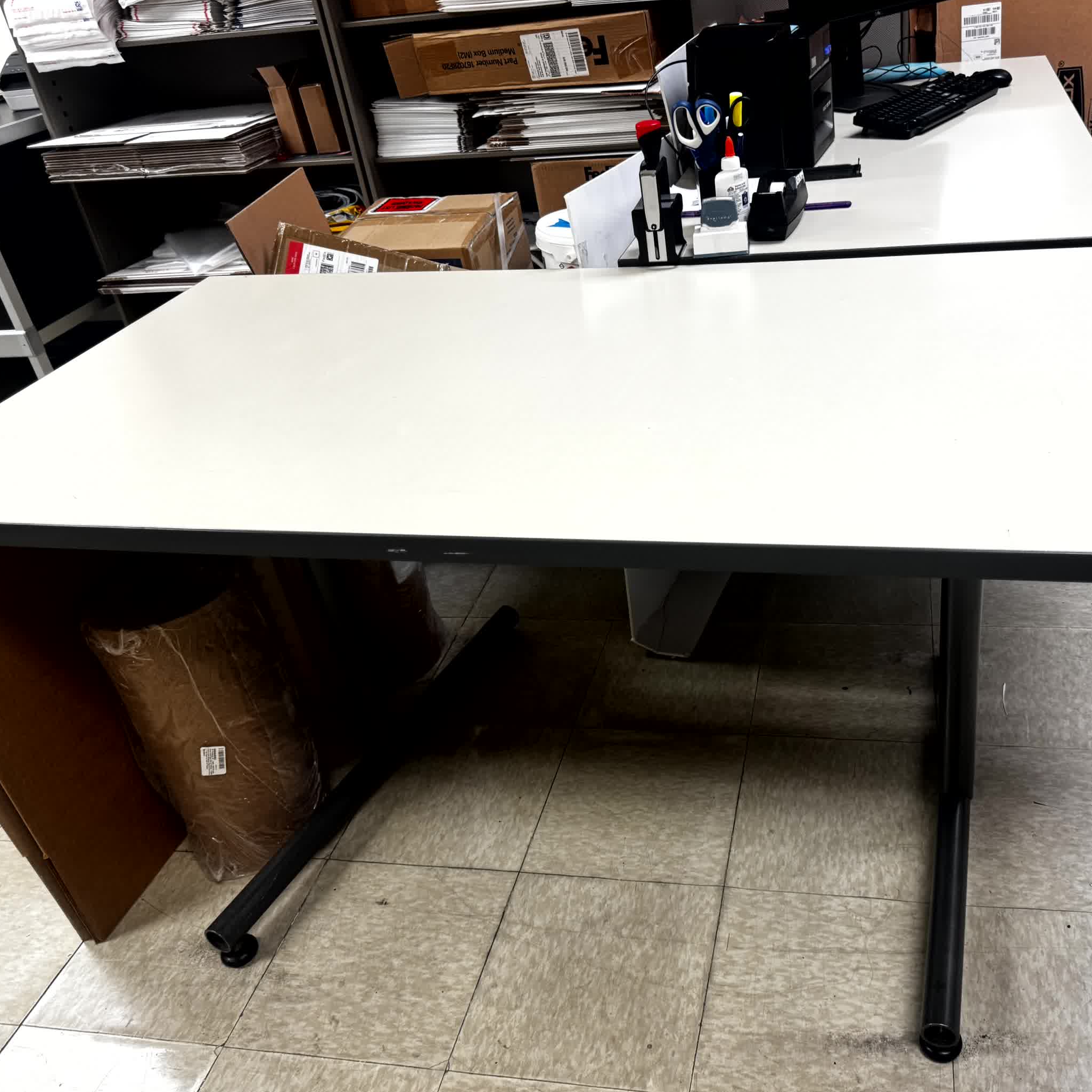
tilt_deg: -33.1
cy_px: 539
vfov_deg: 55.6
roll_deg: +6.8
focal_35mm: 29
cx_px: 683
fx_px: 1035
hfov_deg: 55.0
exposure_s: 1/60
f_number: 1.78
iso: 125
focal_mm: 6.76
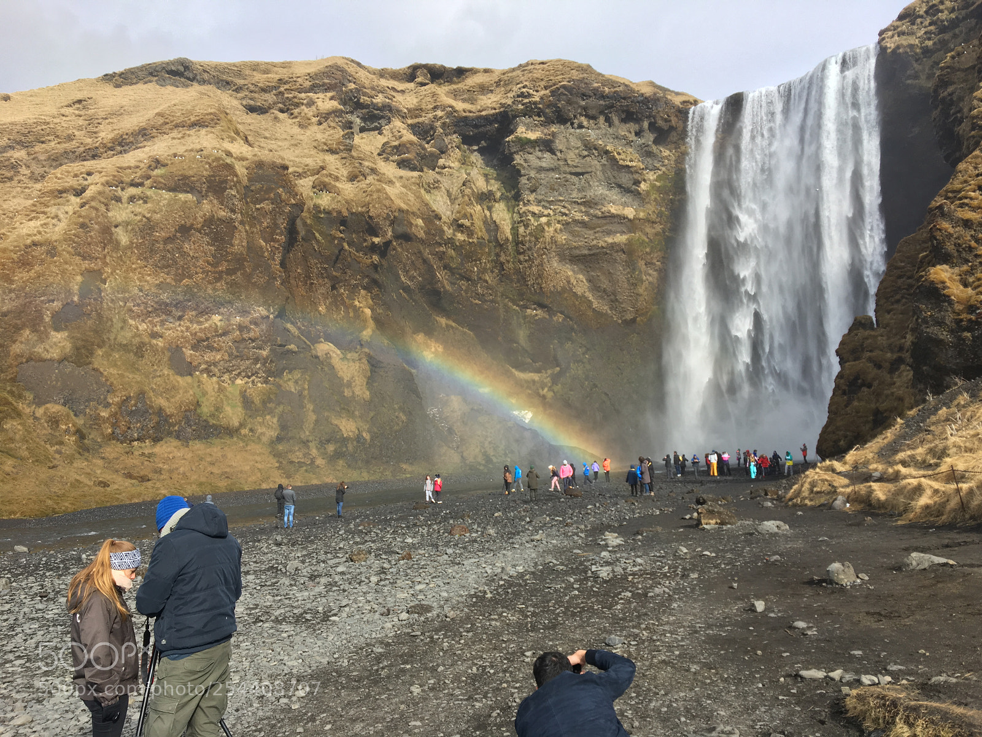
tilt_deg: +6.3
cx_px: 491
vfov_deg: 48.2
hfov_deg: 61.7
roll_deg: +3.0
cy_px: 368
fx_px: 823
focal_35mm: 29
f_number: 2.2
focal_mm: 4.15
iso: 25
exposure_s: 1/615
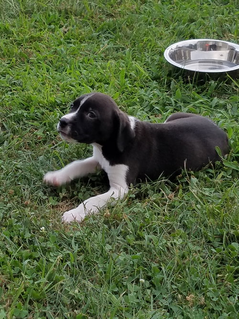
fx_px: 239
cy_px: 160
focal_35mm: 26
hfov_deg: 53.0
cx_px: 120
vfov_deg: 67.3
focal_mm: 4.2
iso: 50
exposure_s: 1/111
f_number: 1.7
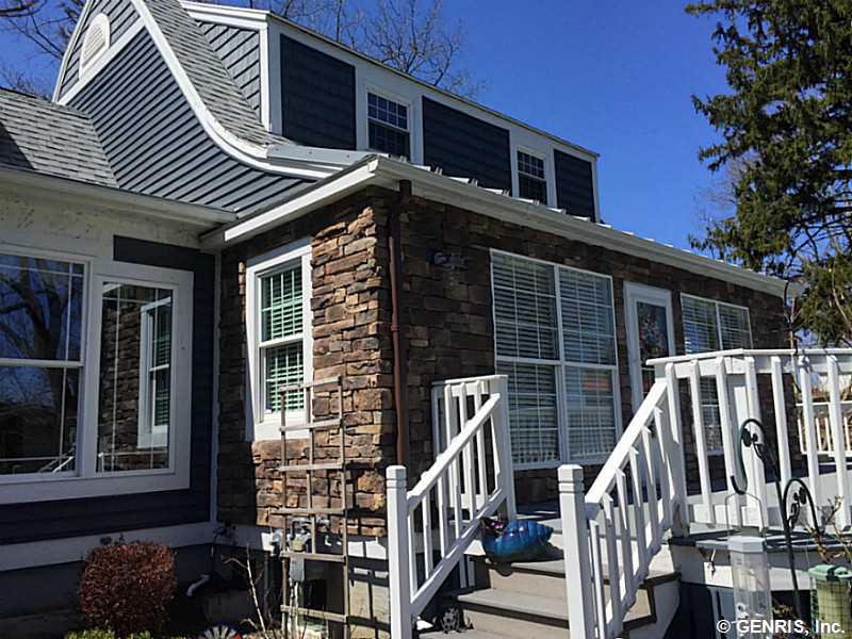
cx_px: 426
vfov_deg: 48.2
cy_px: 320
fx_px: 714
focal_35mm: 29
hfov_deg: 61.7
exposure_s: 1/2639
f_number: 2.2
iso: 32
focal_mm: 4.15
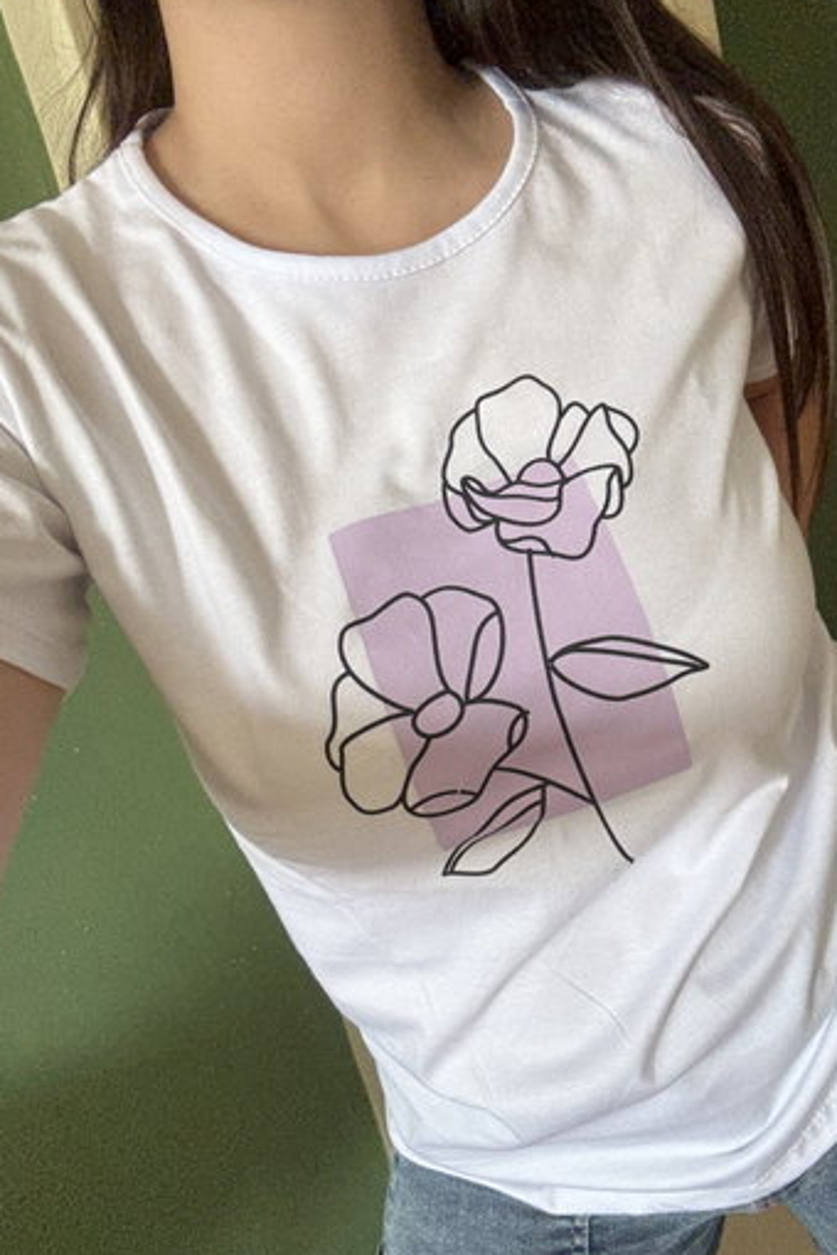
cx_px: 473
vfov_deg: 71.5
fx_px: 872
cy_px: 621
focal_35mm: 25
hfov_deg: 51.1
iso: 125
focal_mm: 2.69
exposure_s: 1/60
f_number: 1.9
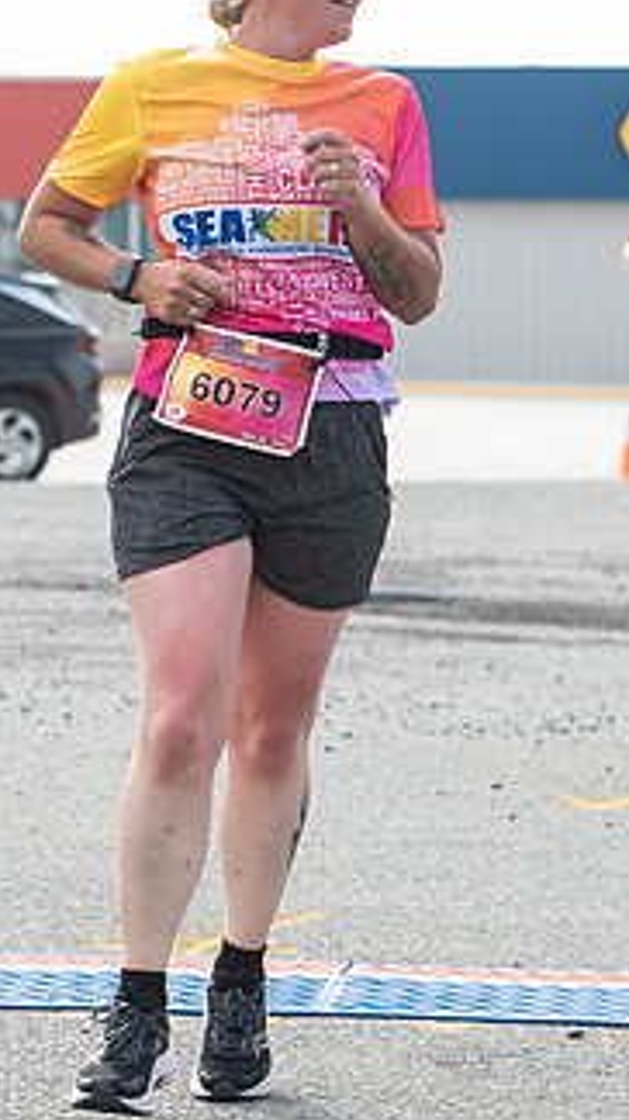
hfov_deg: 5.5
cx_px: 194
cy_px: 330
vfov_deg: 9.7
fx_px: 6589
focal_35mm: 222
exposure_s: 1/1000
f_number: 4.5
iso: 250
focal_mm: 70
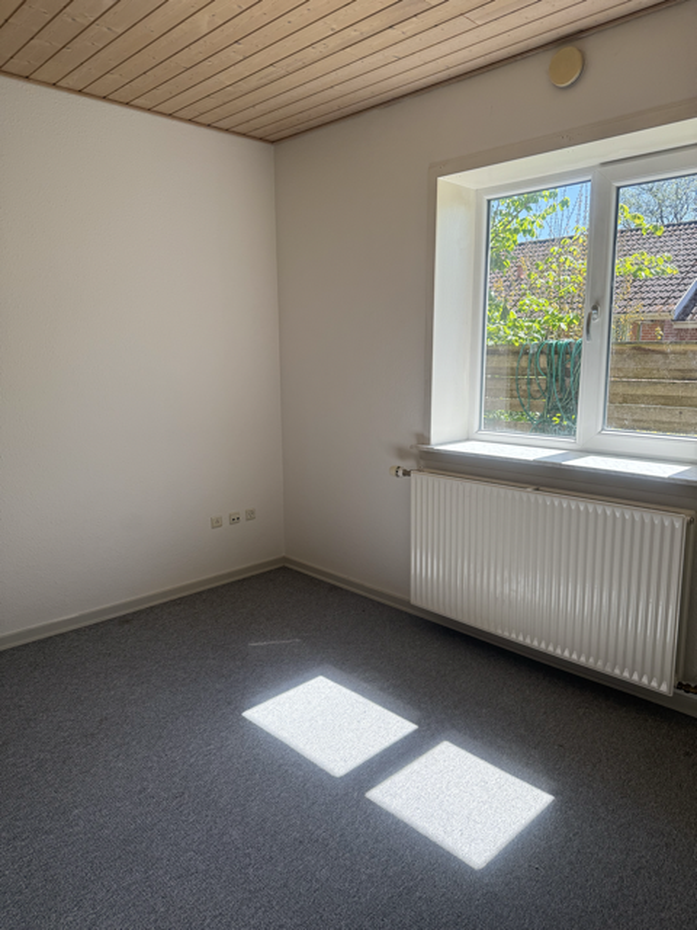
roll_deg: +0.5
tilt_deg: -8.4
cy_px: 465
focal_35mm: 24
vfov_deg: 71.6
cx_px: 348
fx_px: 644
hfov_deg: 56.8
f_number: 1.78
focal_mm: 6.76
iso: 100
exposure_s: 1/632
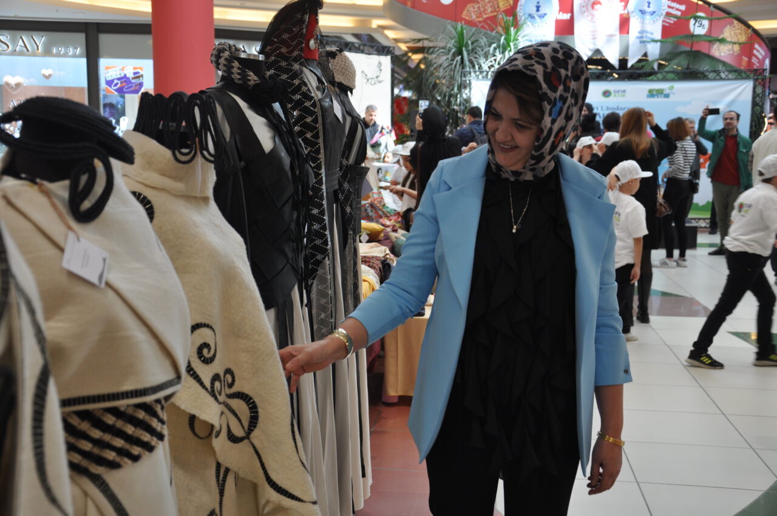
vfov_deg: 26.4
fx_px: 1099
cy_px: 258
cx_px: 388
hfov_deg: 38.9
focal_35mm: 51
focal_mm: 34
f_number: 4.2
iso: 450
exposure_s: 1/60
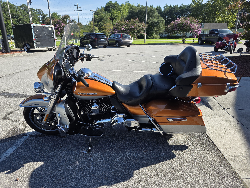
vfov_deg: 58.9
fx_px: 166
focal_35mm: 23
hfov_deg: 73.9
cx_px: 125
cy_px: 94
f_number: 1.7
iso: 80
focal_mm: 6.3
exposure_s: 1/2483
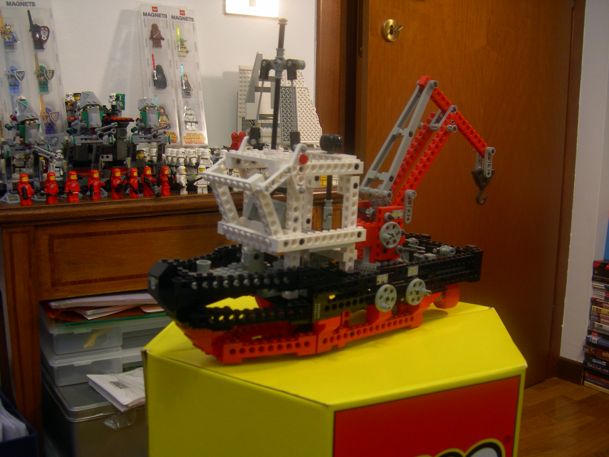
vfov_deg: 37.7
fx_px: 669
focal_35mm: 38
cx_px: 304
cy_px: 228
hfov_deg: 49.0
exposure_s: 1/4.7
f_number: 2.8
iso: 220
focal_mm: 8
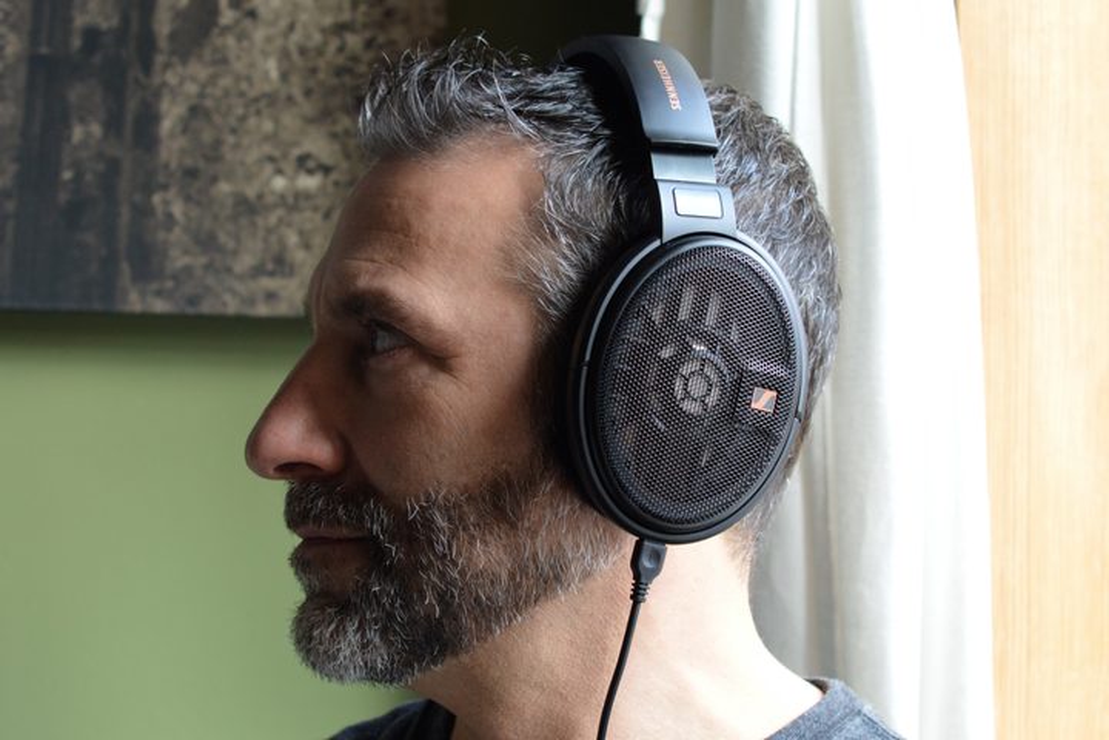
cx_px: 554
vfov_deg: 18.2
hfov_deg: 27.0
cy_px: 370
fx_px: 2310
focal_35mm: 75
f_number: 4.5
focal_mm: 50
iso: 400
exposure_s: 1/80
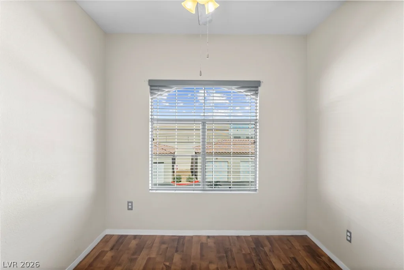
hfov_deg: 86.9
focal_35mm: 19
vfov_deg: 64.6
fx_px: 213
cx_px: 202
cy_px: 135
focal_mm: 19
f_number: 8
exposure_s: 1/3200
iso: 400
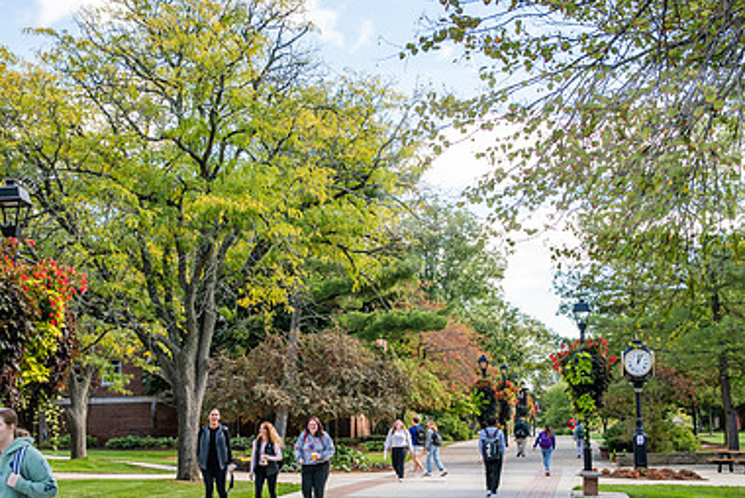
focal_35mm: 61
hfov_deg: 32.8
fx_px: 1263
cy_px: 307
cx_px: 318
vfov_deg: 22.3
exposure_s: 1/250
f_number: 5
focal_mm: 40
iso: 200
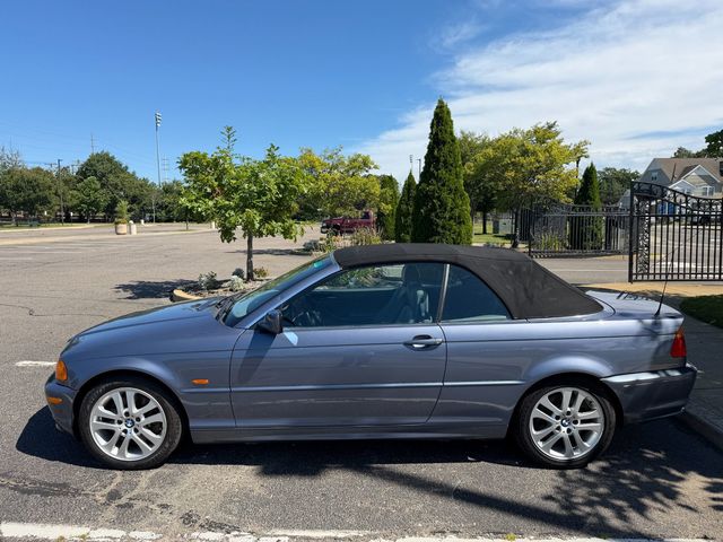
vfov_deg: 56.8
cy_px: 271
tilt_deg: -6.7
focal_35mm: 24
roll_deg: +0.6
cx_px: 362
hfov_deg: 71.6
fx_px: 501
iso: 80
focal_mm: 6.76
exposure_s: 1/3953
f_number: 1.78
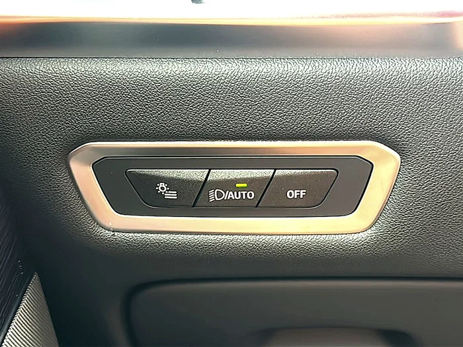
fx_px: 535
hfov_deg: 46.8
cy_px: 174
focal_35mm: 40
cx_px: 232
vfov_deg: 36.0
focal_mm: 6.86
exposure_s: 1/80
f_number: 1.78
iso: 200
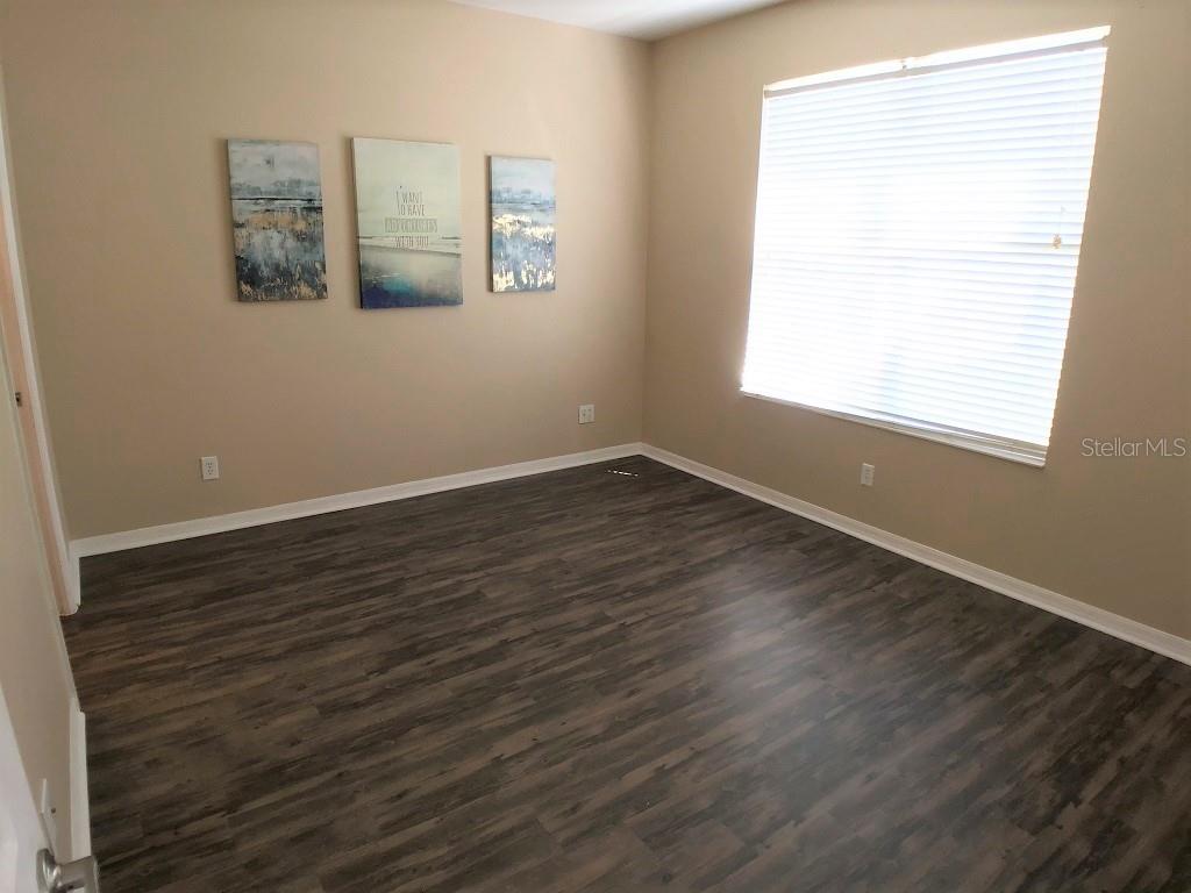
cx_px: 596
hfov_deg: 58.4
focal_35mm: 31
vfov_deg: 45.4
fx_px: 1067
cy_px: 446
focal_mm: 3.3
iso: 25
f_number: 2.4
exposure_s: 1/30
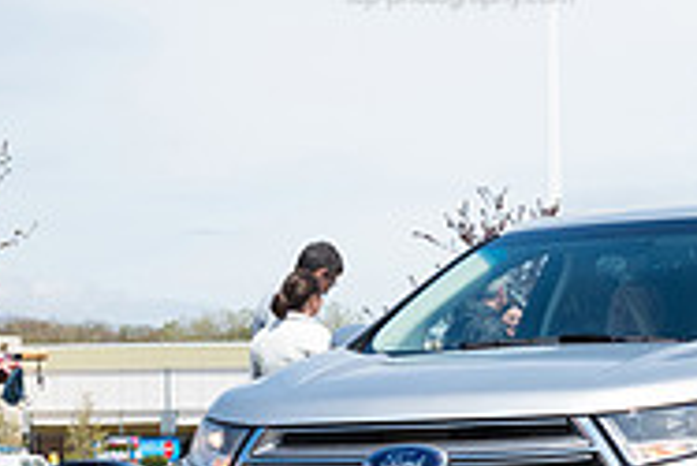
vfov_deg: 9.2
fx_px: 2887
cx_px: 991
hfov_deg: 13.1
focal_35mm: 149
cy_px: 390
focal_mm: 48
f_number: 7.1
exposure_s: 1/1600
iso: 1000
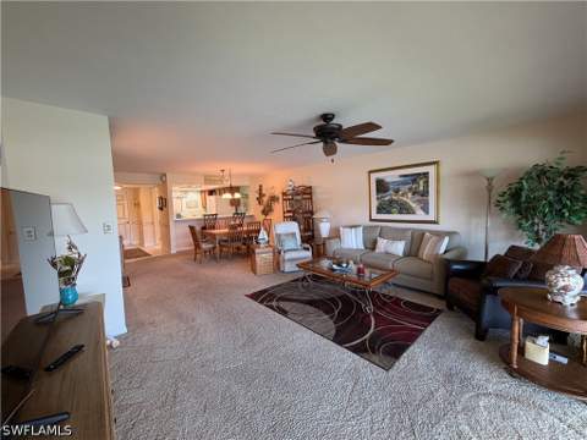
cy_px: 220
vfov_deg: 85.7
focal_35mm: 14
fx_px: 237
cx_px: 294
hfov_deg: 102.1
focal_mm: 2.22
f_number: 2.2
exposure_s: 1/60
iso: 200
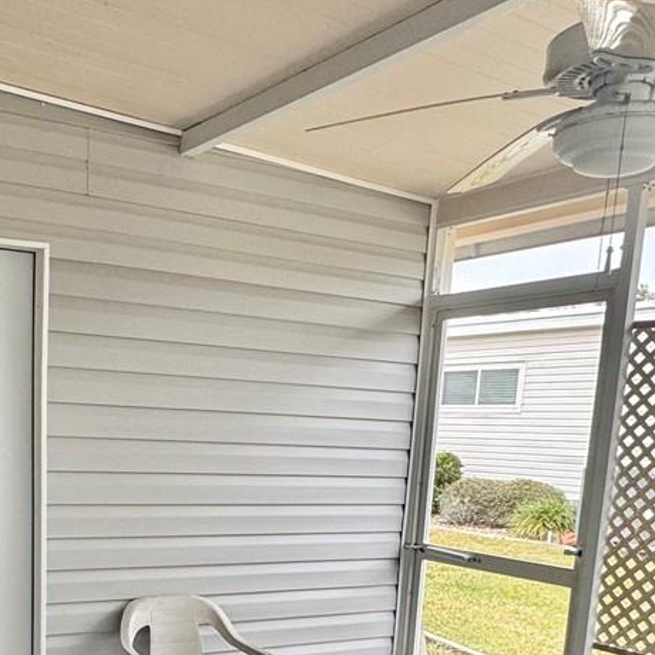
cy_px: 599
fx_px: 921
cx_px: 154
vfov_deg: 36.5
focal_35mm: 43
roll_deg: -2.3
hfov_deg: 38.1
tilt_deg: -11.4
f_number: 2.2
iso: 100
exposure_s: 1/99
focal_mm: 2.22
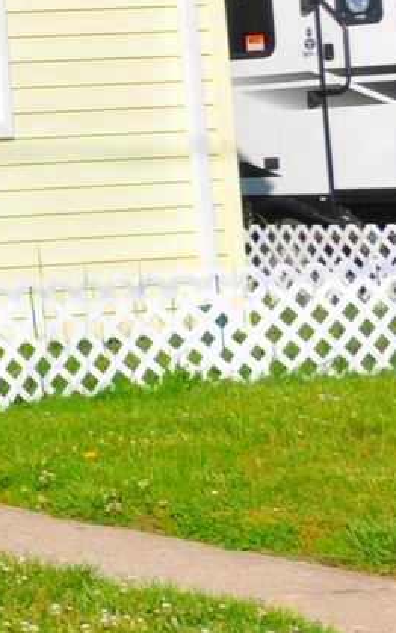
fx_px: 2831
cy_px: 44
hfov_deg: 6.6
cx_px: -1105
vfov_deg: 12.6
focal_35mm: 164
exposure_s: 1/400
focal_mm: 22
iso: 200
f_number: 10
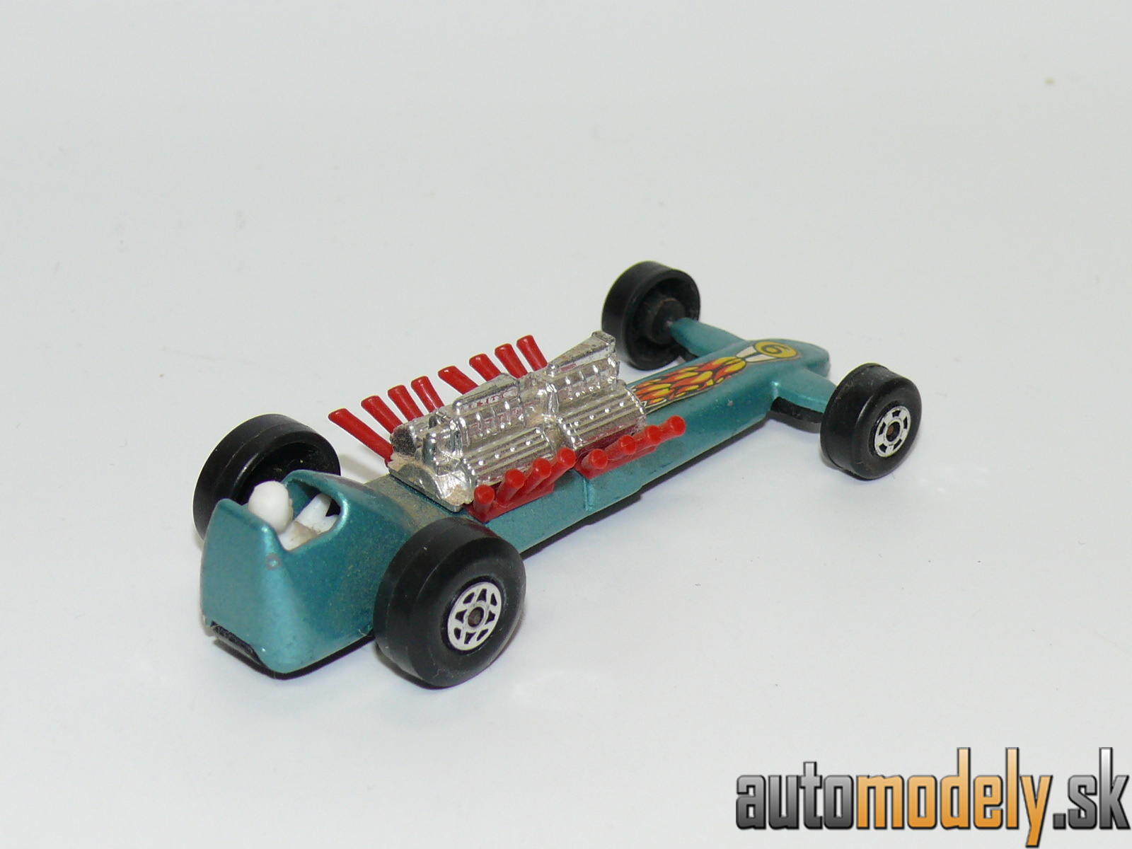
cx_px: 566
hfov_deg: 18.7
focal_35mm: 105
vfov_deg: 14.1
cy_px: 424
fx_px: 3434
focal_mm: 13.7
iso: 100
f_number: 4
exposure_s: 1/30
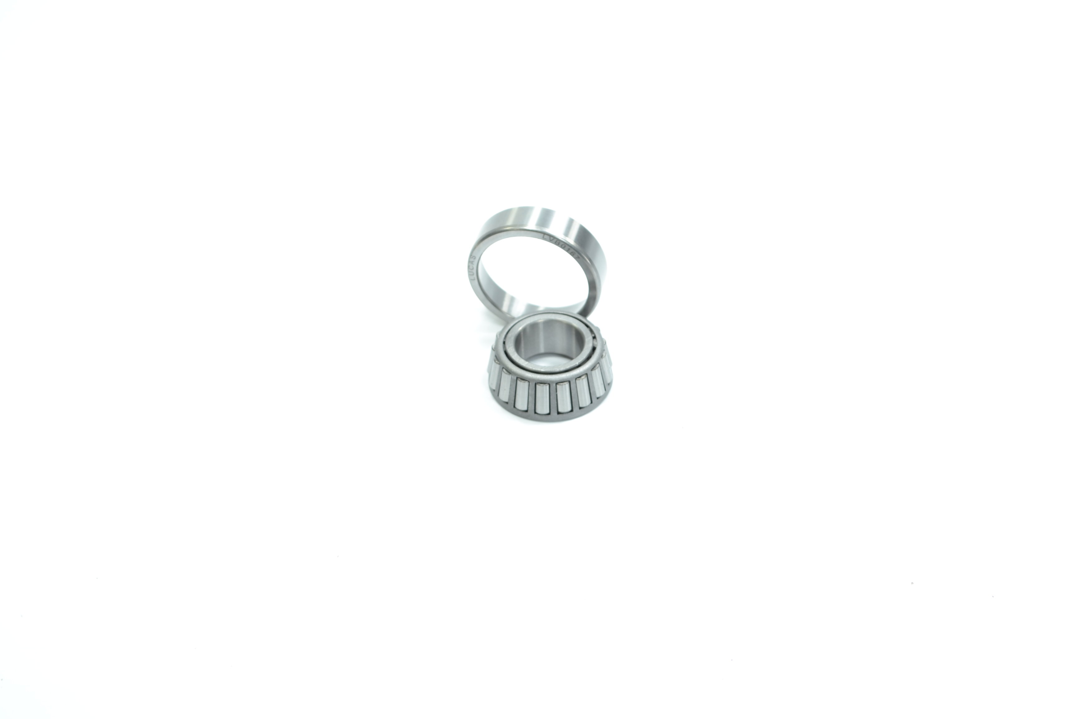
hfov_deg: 24.6
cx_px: 539
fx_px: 2470
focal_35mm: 82
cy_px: 360
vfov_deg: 16.6
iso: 100
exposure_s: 1/25
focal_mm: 55
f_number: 7.1
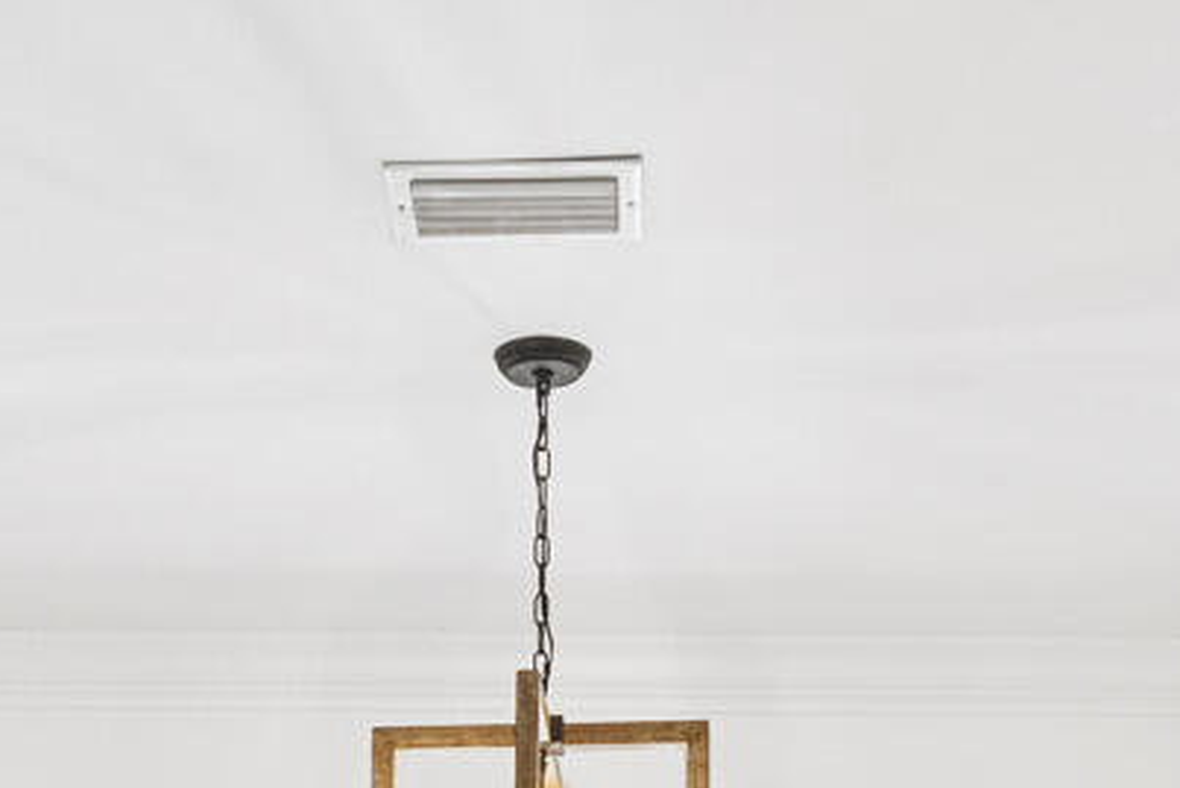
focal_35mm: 96
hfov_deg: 21.2
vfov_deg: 12.0
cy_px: 1756
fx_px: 3151
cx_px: 521
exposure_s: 1/10
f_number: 9
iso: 320
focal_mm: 15.5
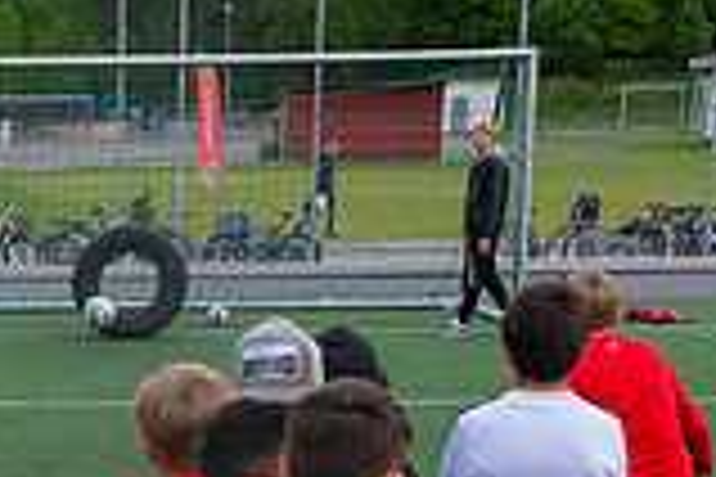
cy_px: 702
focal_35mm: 106
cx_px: -95
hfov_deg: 18.5
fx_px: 2108
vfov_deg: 12.3
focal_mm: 24
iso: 720
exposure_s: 1/400
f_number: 6.3
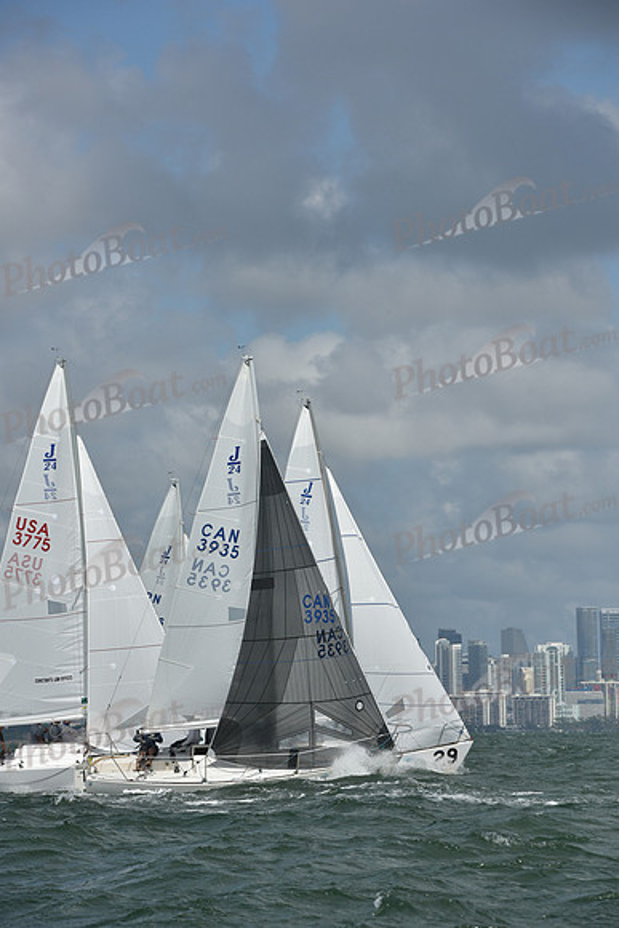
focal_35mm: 180
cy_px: 464
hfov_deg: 7.6
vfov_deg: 11.4
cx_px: 310
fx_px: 4639
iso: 250
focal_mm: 180
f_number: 11
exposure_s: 1/1250
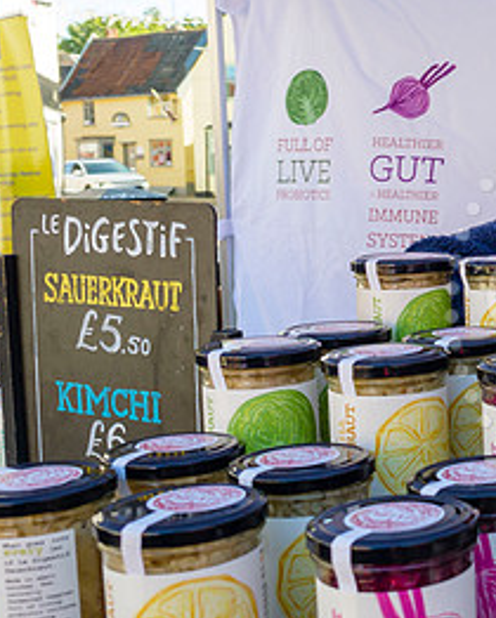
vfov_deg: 28.3
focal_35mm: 67
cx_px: 671
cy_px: 301
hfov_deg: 20.5
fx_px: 1228
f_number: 4
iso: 200
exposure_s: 1/250
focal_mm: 15
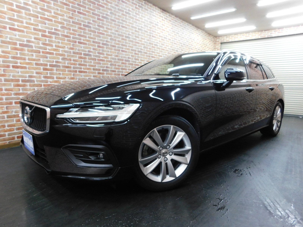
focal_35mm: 23
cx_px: 152
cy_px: 114
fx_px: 201
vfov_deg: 58.9
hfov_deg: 73.9
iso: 360
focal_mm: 4
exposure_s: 1/30
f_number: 3
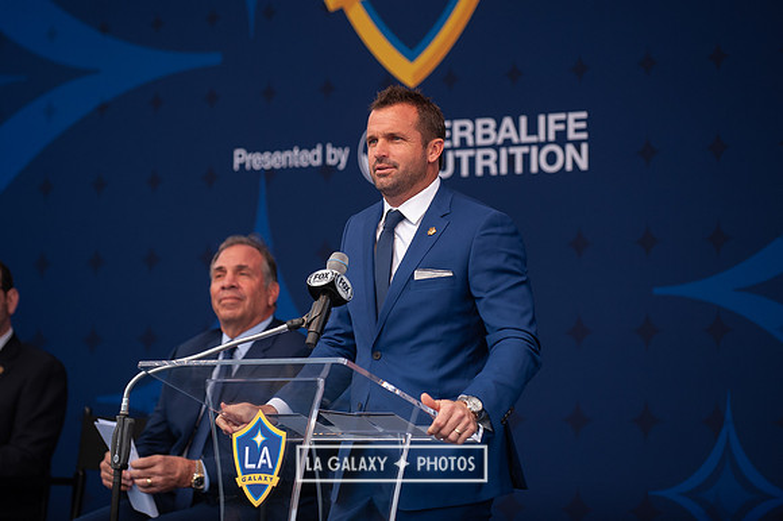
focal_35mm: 175
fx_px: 3814
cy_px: 216
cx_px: 392
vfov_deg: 7.8
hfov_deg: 11.7
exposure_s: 1/1250
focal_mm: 150
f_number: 2.8
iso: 400
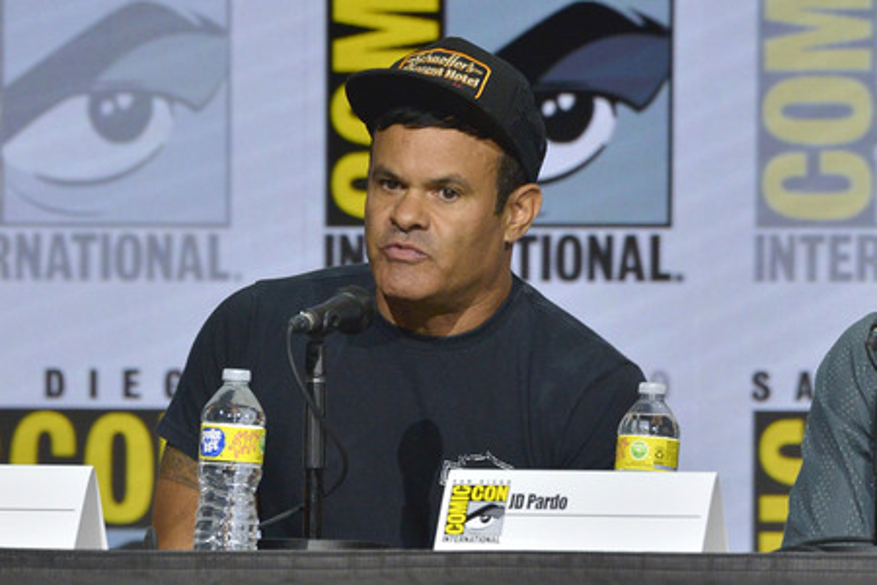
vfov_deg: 3.4
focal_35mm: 400
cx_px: 438
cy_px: 292
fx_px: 9744
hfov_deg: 5.2
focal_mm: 400
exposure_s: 1/250
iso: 1600
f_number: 6.3
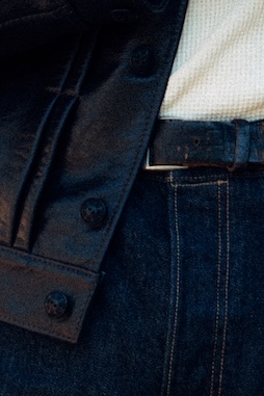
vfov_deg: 1.9
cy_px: -104
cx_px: 170
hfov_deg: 1.3
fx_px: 11681
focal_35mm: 1062
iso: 400
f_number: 4
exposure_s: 1/250
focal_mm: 200
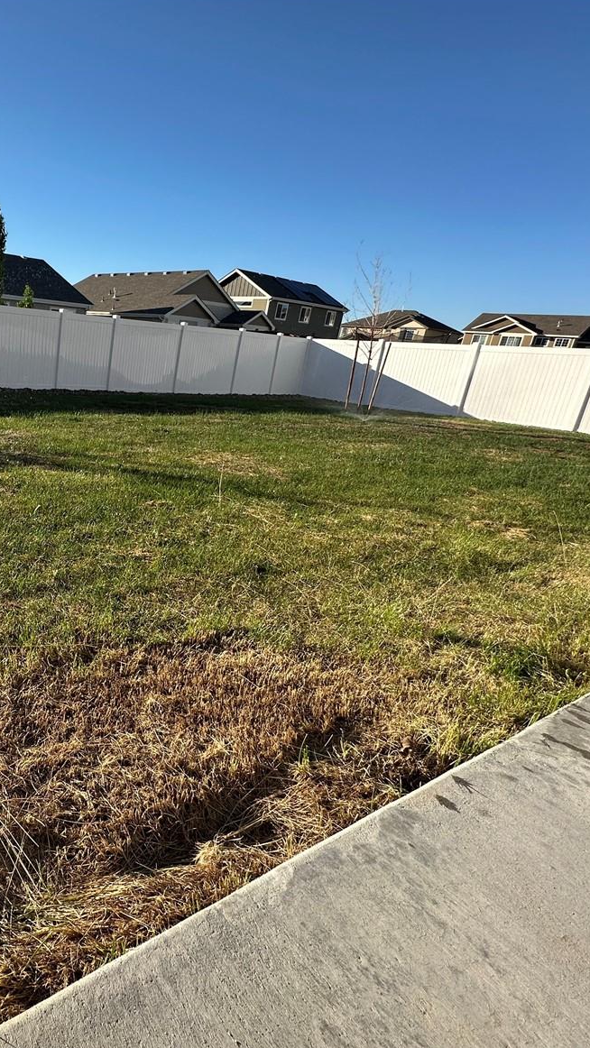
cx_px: 37
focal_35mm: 21
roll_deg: -3.2
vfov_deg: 83.8
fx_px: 584
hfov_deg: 47.1
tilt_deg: -19.6
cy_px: 532
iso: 40
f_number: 2.2
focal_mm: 2.22
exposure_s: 1/932
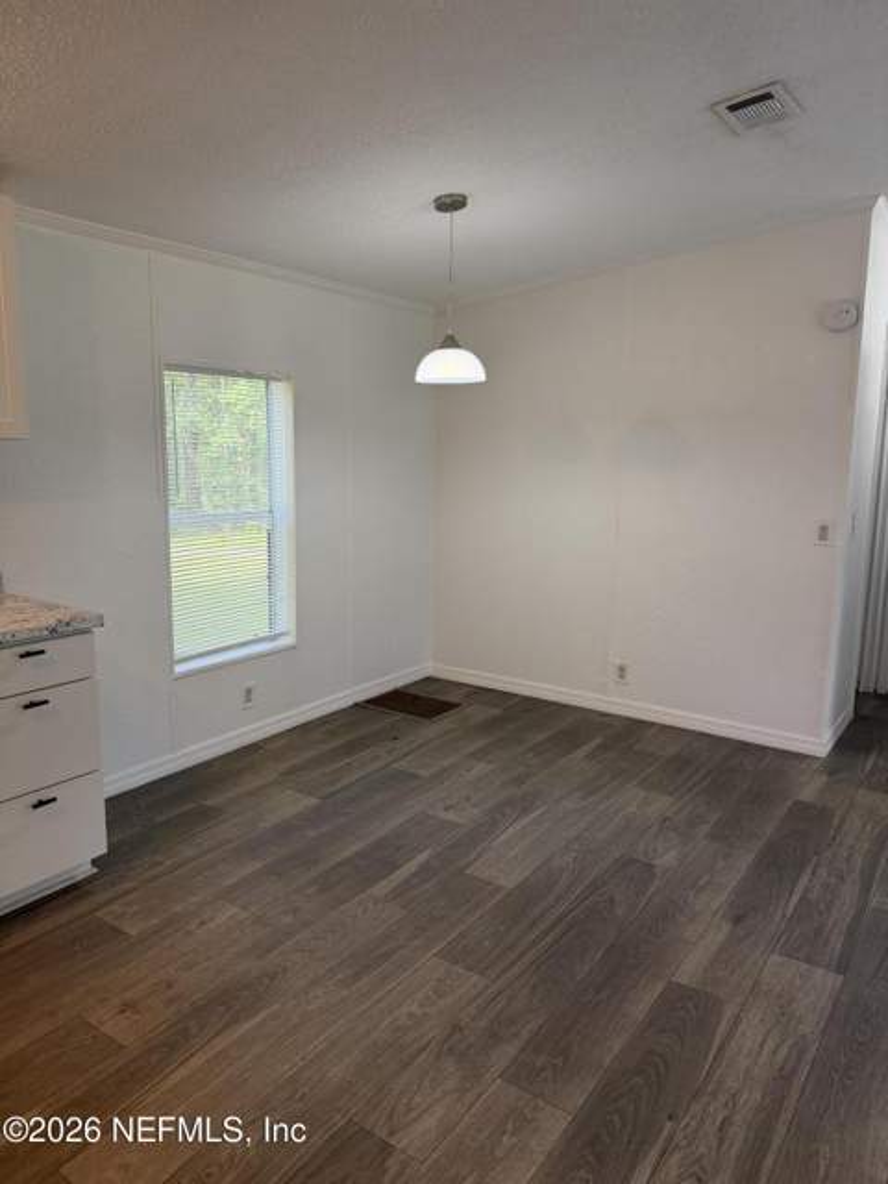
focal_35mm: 24
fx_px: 821
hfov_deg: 56.8
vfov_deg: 71.6
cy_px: 592
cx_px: 444
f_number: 1.78
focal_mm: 6.76
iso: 200
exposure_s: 1/120
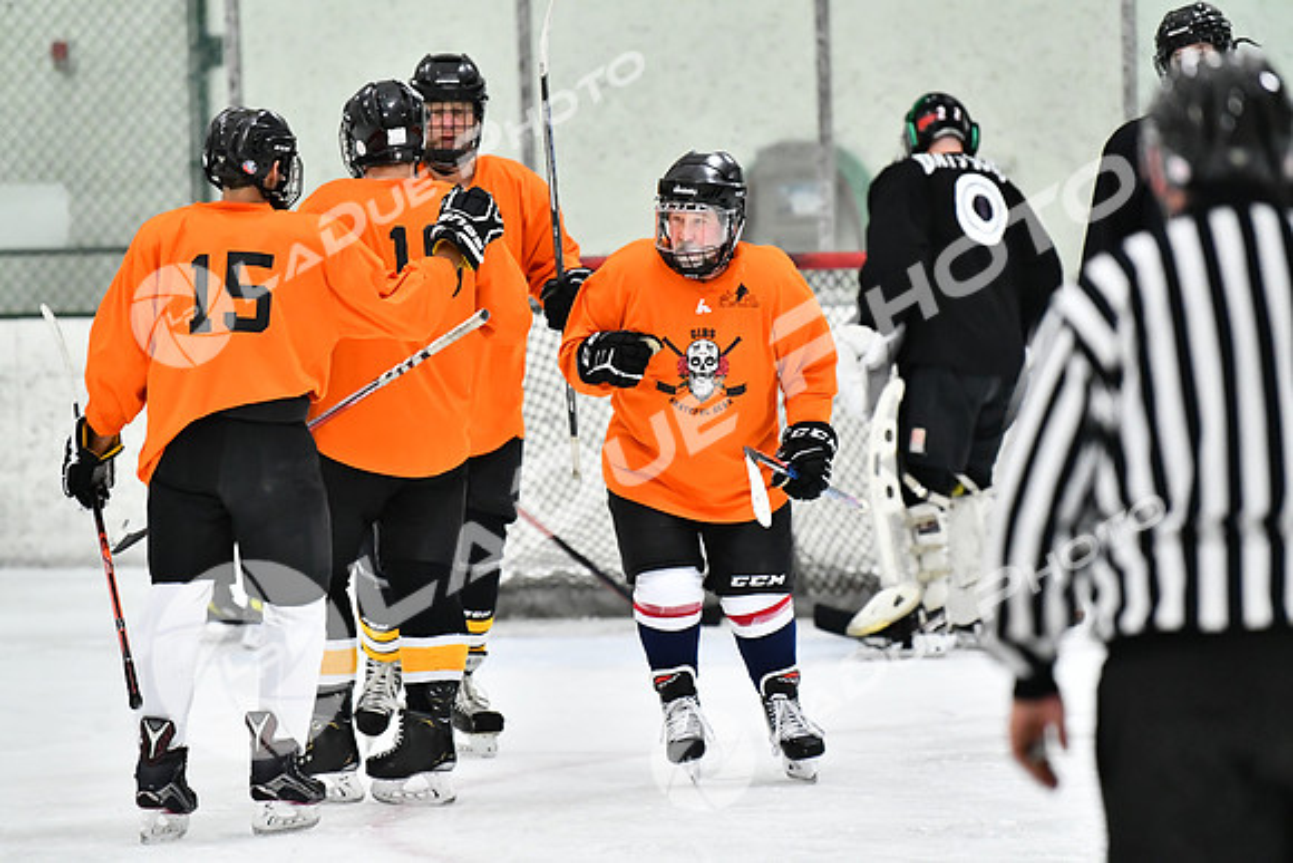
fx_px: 9699
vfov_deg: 5.1
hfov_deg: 7.6
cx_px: 646
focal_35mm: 270
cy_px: 432
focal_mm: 180
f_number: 2.8
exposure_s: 1/1250
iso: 5000
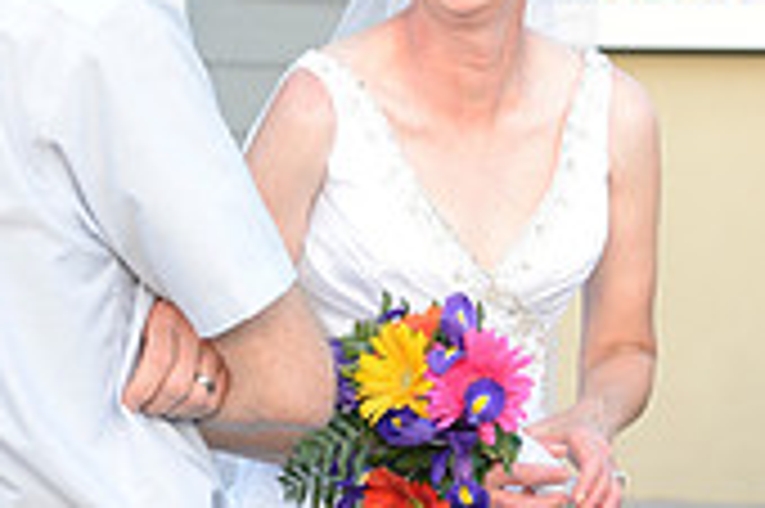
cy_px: 375
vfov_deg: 8.0
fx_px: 3630
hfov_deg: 11.7
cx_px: 1008
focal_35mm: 171
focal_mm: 50
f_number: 4
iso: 400
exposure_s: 1/250
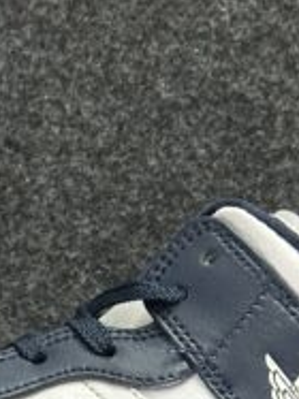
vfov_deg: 9.2
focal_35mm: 205
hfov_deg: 7.2
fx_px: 2364
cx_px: -15
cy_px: 744
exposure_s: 1/33
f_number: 1.78
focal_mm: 6.86
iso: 200
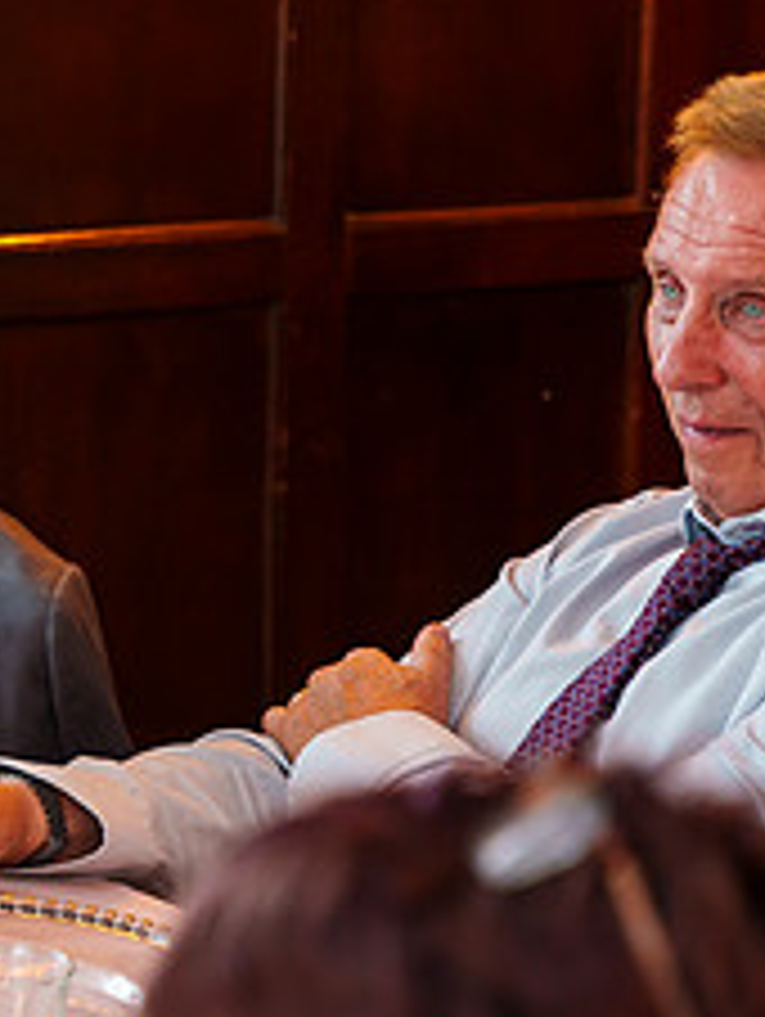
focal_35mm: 190
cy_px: 211
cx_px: -437
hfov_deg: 7.7
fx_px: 5588
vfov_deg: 10.4
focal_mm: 72
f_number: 3.5
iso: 1600
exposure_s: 1/80
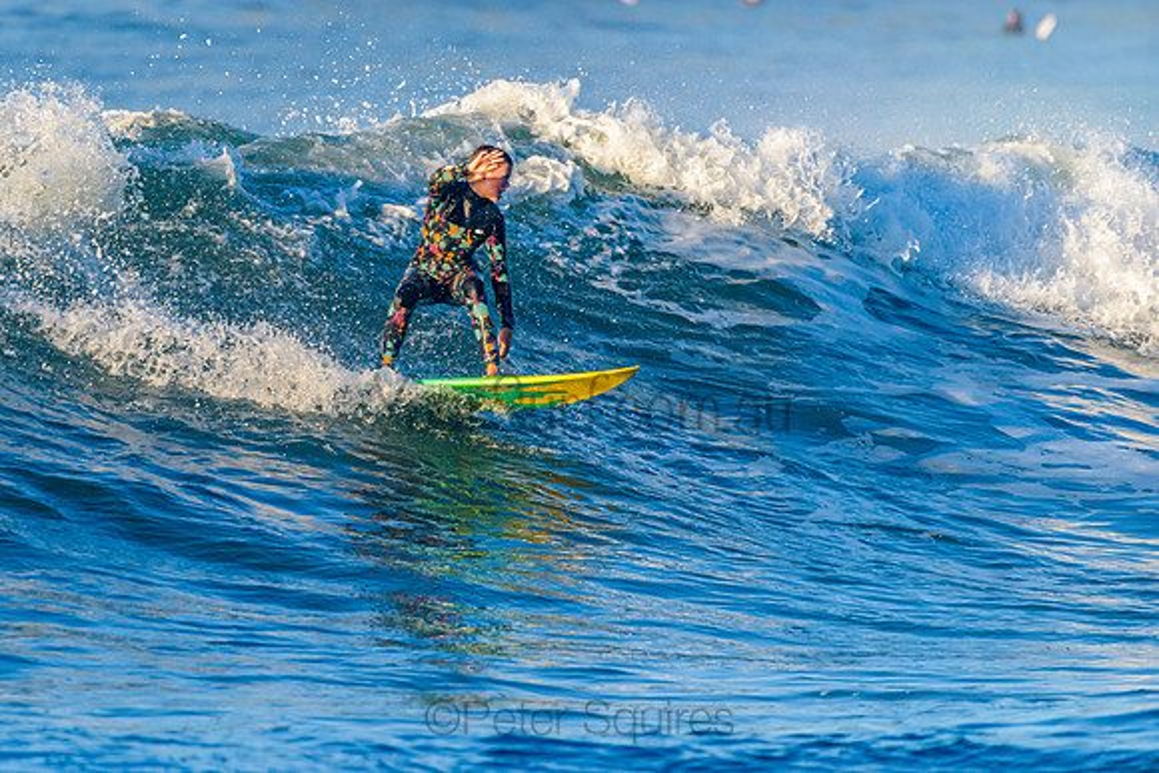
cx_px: 425
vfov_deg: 2.2
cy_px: 284
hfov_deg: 3.3
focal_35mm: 633
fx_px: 20384
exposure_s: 1/2000
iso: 400
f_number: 5.6
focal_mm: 500
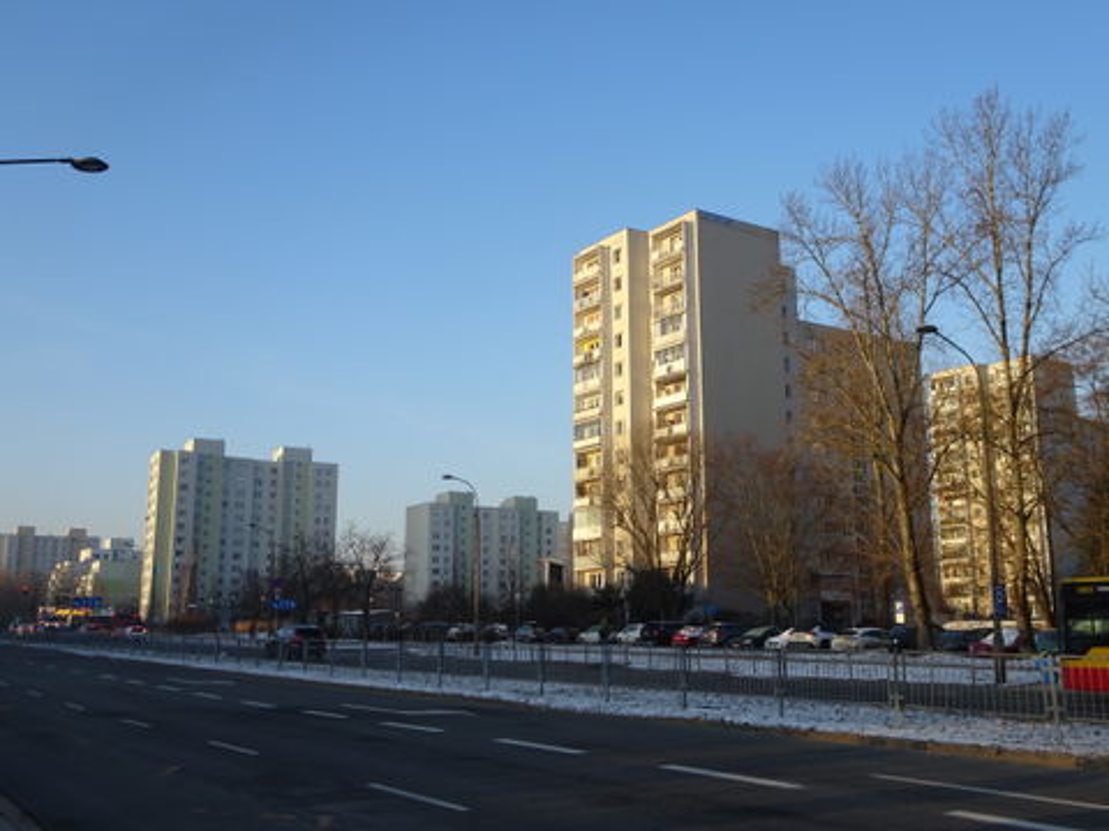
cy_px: 416
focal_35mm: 33
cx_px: 554
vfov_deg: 42.9
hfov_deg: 55.4
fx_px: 1057
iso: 80
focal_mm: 5.61
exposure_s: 1/320
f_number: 4
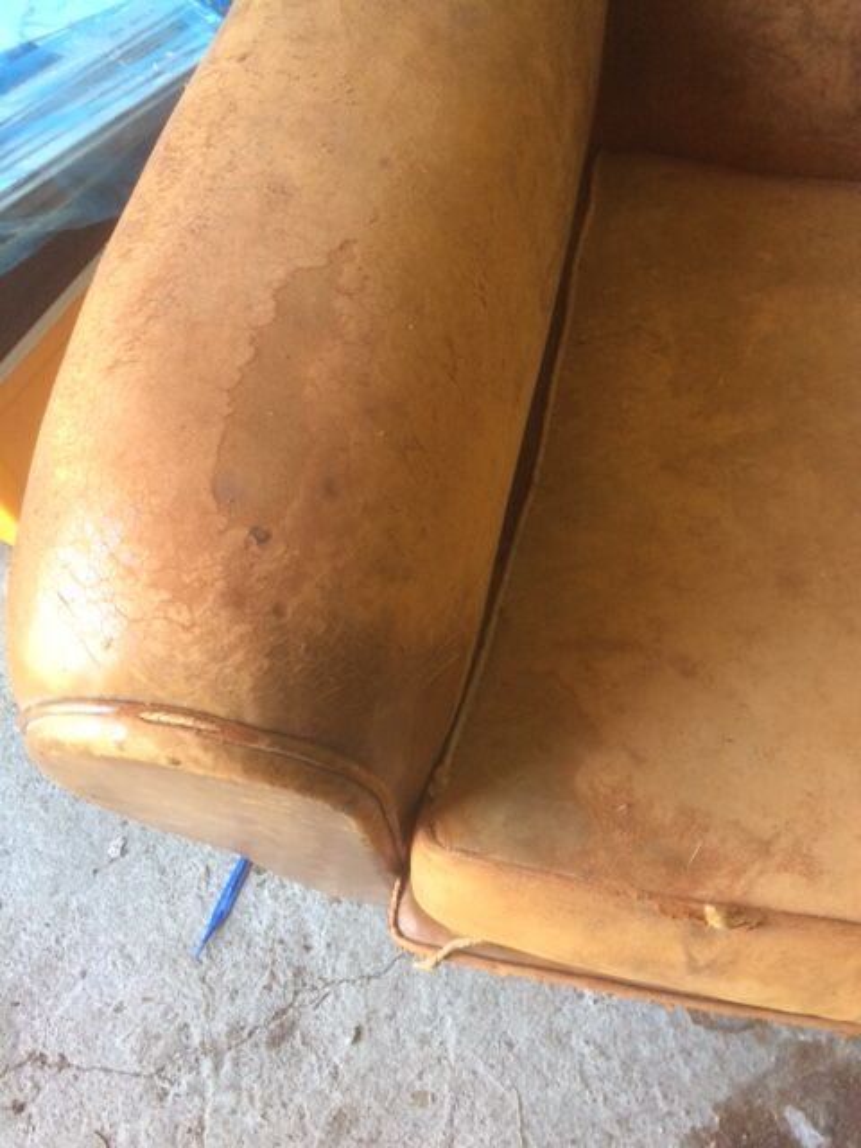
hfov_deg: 48.2
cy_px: 574
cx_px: 430
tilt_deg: -68.9
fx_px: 962
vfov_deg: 61.7
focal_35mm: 29
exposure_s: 1/33
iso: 200
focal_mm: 4.15
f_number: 2.2
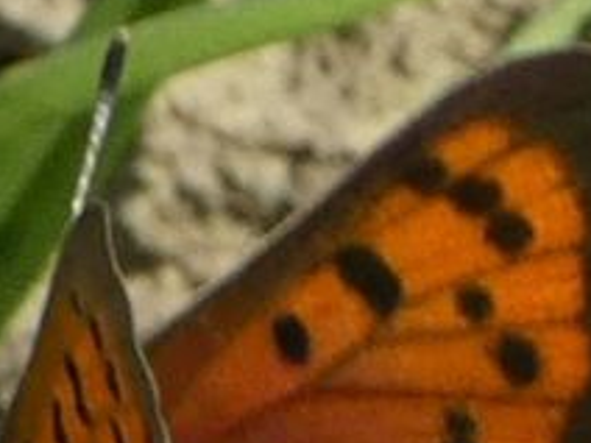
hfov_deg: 1.7
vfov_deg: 1.3
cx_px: 316
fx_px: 19378
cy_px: 524
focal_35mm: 1135
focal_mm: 50.6
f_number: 5.5
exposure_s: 1/160
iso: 80
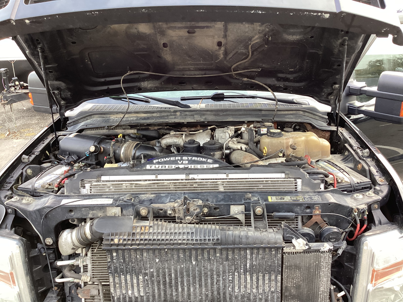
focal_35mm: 31
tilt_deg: -20.5
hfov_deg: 58.4
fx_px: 361
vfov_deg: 45.4
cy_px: 151
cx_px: 202
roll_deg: +0.6
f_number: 2.4
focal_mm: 3.3
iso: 80
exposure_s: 1/100
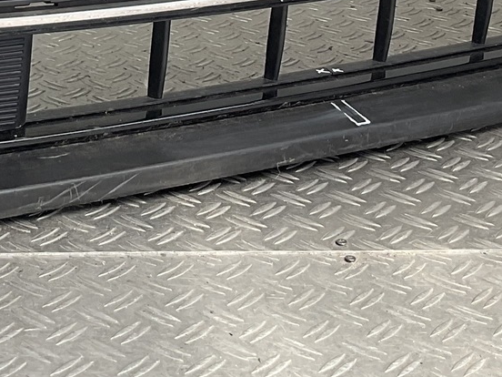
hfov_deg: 18.2
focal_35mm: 106
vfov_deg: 12.9
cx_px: 26
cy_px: -249
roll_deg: -1.7
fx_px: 1537
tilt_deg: -9.3
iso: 16
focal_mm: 3
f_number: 1.8
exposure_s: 1/219
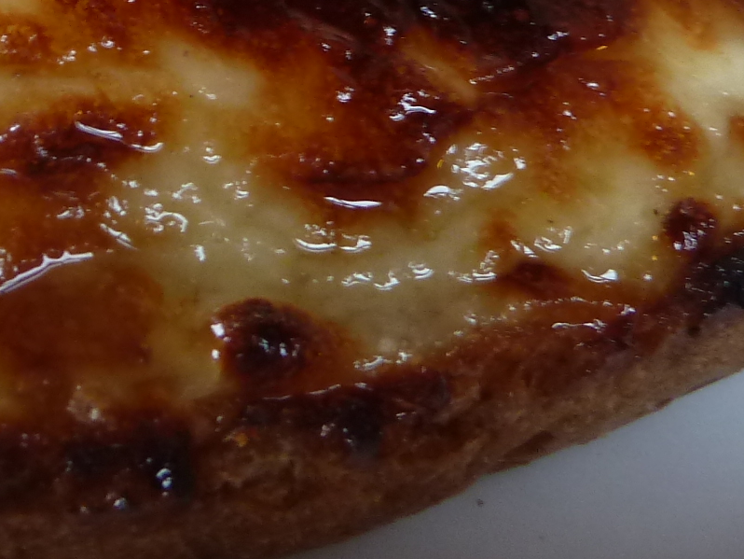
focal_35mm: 93
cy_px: -78
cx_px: -150
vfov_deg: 15.4
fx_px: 1999
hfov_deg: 19.8
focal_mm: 4.7
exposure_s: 1/30
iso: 200
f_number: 3.4
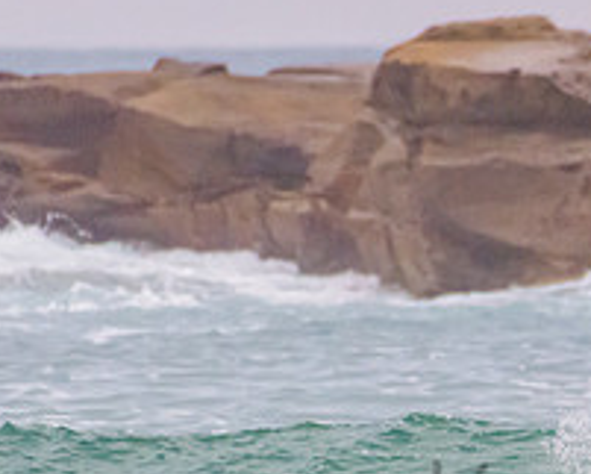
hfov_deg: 1.2
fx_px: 29032
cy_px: 445
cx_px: 740
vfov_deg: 0.9
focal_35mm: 1659
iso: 2200
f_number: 5.6
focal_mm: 500
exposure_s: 1/1250
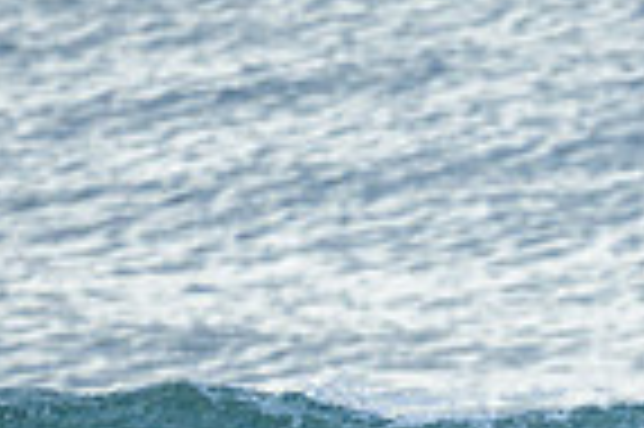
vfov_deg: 0.4
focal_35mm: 3242
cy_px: 610
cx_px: 820
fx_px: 57929
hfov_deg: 0.6
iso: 900
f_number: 6.3
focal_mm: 800
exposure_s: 1/2500
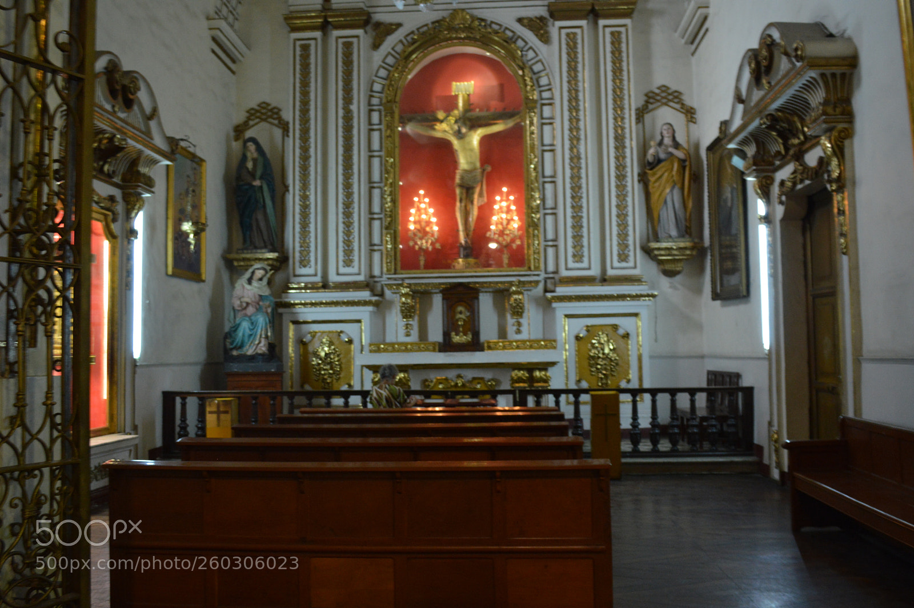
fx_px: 837
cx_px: 457
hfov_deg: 57.3
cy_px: 304
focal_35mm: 33
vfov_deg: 39.9
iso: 800
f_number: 5
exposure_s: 1/10
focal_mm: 22
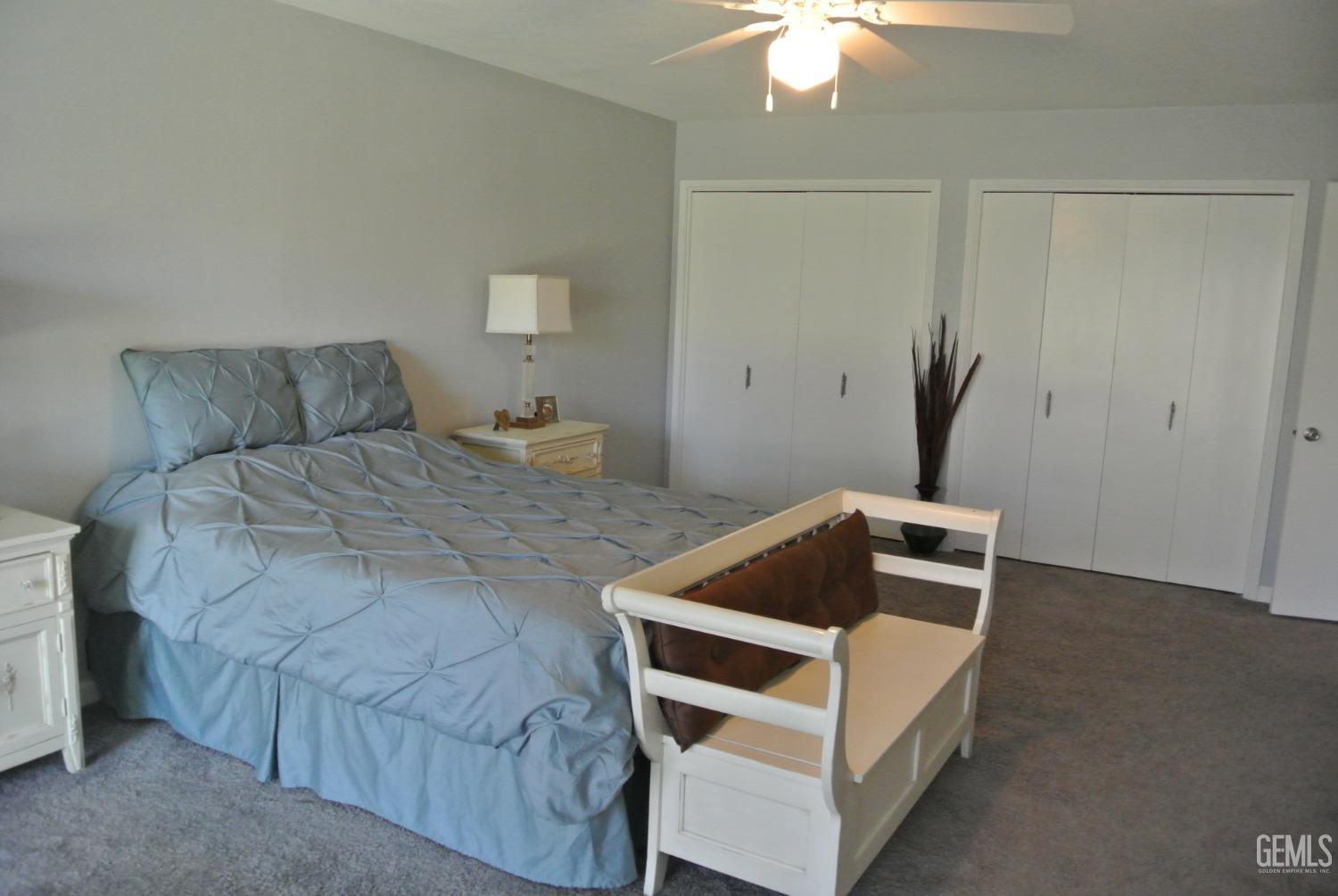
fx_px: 1005
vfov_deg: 48.0
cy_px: 448
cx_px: 669
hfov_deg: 67.3
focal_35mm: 27
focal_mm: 10
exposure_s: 1/60
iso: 800
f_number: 3.5
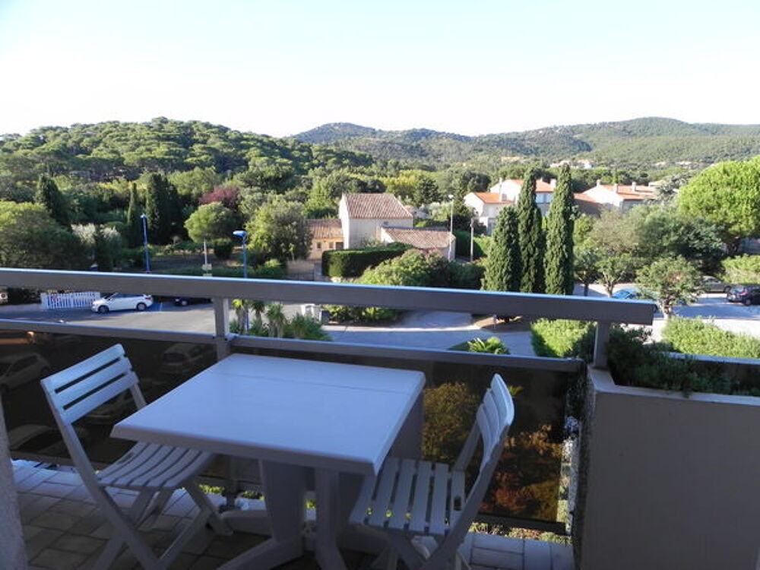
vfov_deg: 53.1
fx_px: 571
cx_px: 380
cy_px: 285
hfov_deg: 67.3
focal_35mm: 26
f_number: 5
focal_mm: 4.6
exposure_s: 1/184
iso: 160
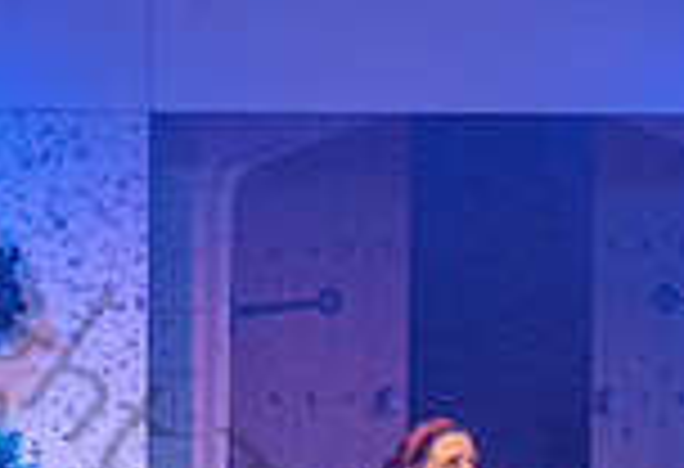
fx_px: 3601
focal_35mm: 188
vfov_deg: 7.4
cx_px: 450
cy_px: 115
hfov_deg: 10.8
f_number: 7.1
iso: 1250
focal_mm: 24
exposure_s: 1/60
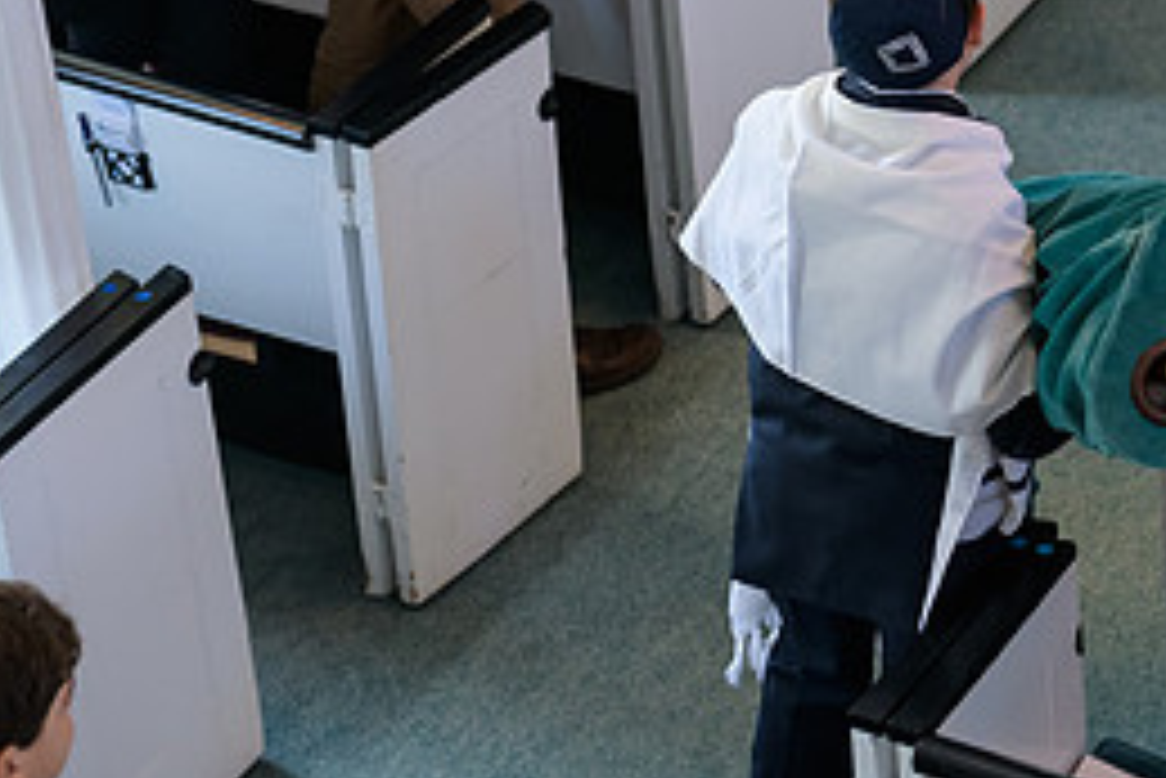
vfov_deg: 8.7
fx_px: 5088
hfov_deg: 12.9
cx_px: 1247
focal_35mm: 157
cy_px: 182
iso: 1000
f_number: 3.2
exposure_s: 1/200
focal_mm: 70
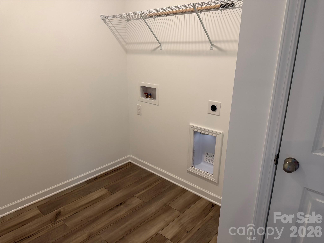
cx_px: 162
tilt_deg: -16.2
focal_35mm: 24
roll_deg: -0.5
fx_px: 225
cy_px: 122
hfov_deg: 71.6
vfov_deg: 56.8
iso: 200
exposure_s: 1/120
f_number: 1.78
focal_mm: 6.76
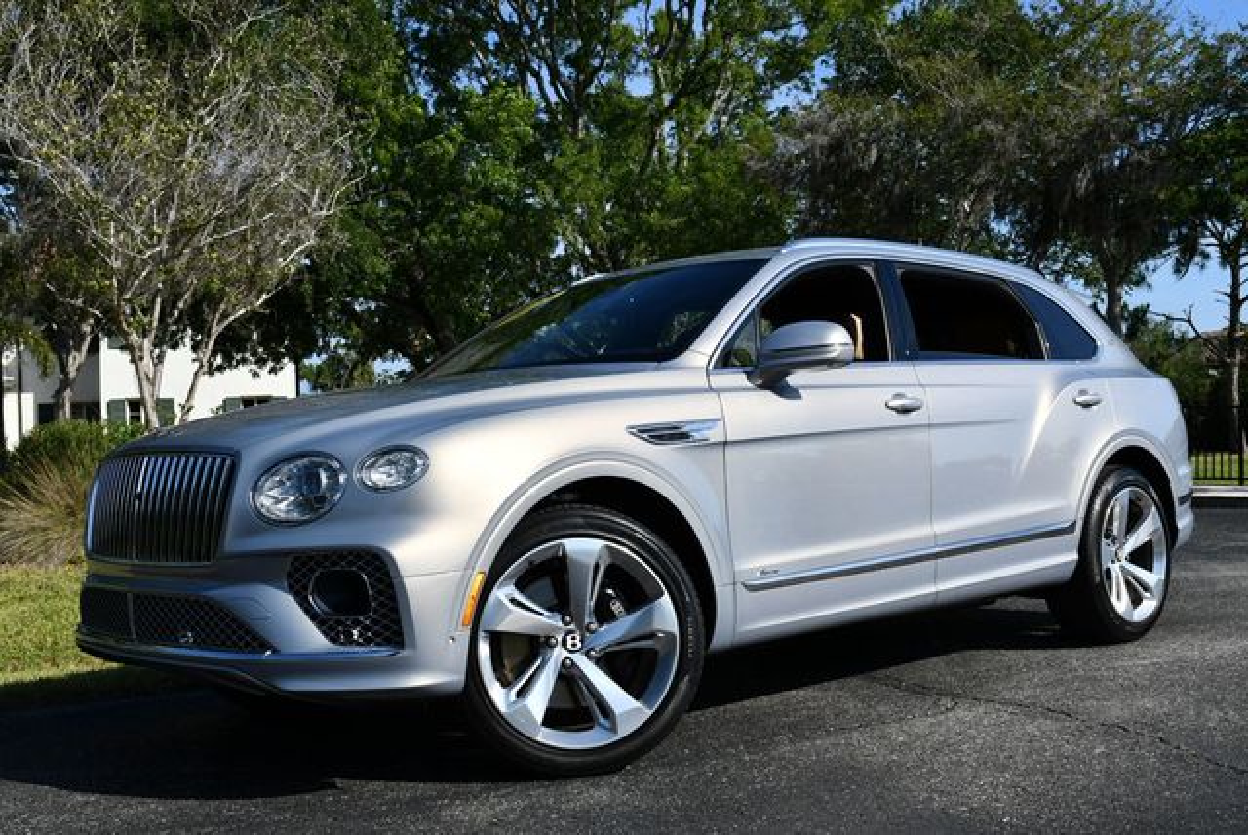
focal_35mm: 40
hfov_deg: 48.4
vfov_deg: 33.5
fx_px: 1388
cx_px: 624
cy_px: 418
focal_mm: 20
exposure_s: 1/320
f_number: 9
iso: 100
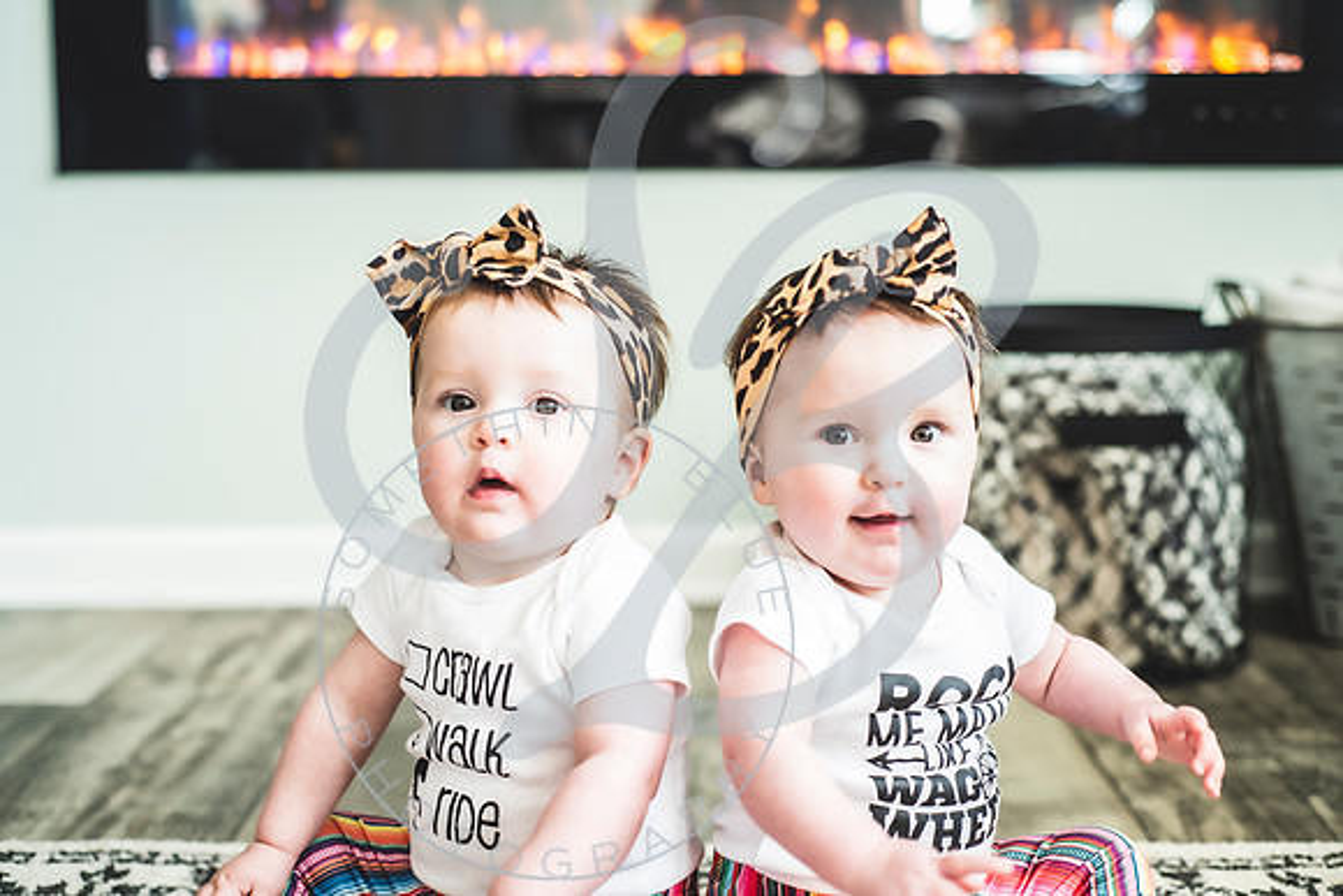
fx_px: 1894
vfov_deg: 26.6
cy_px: 446
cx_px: 665
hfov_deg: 39.1
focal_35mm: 51
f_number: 2.8
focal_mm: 50
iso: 1000
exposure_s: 1/125
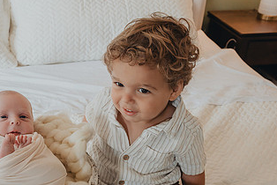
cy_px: 132
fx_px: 400
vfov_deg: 25.8
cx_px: 82
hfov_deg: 37.5
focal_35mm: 52
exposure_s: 1/125
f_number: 5
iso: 2000
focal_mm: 26
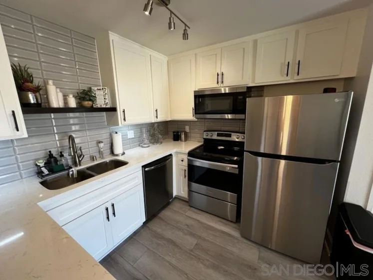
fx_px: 140
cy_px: 140
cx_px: 186
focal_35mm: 13
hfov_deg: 106.2
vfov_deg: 89.9
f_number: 1.8
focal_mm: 1.57
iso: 160
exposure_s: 1/60
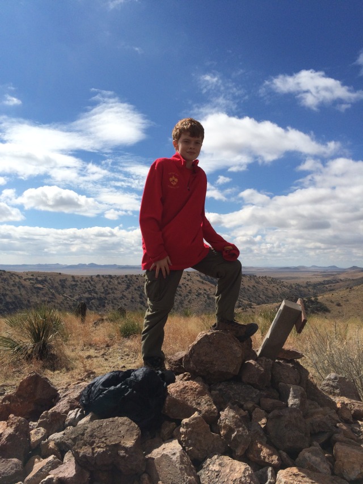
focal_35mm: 29
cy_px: 242
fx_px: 405
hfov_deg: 48.2
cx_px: 182
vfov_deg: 61.7
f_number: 2.2
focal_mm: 4.15
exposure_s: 1/5128
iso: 32
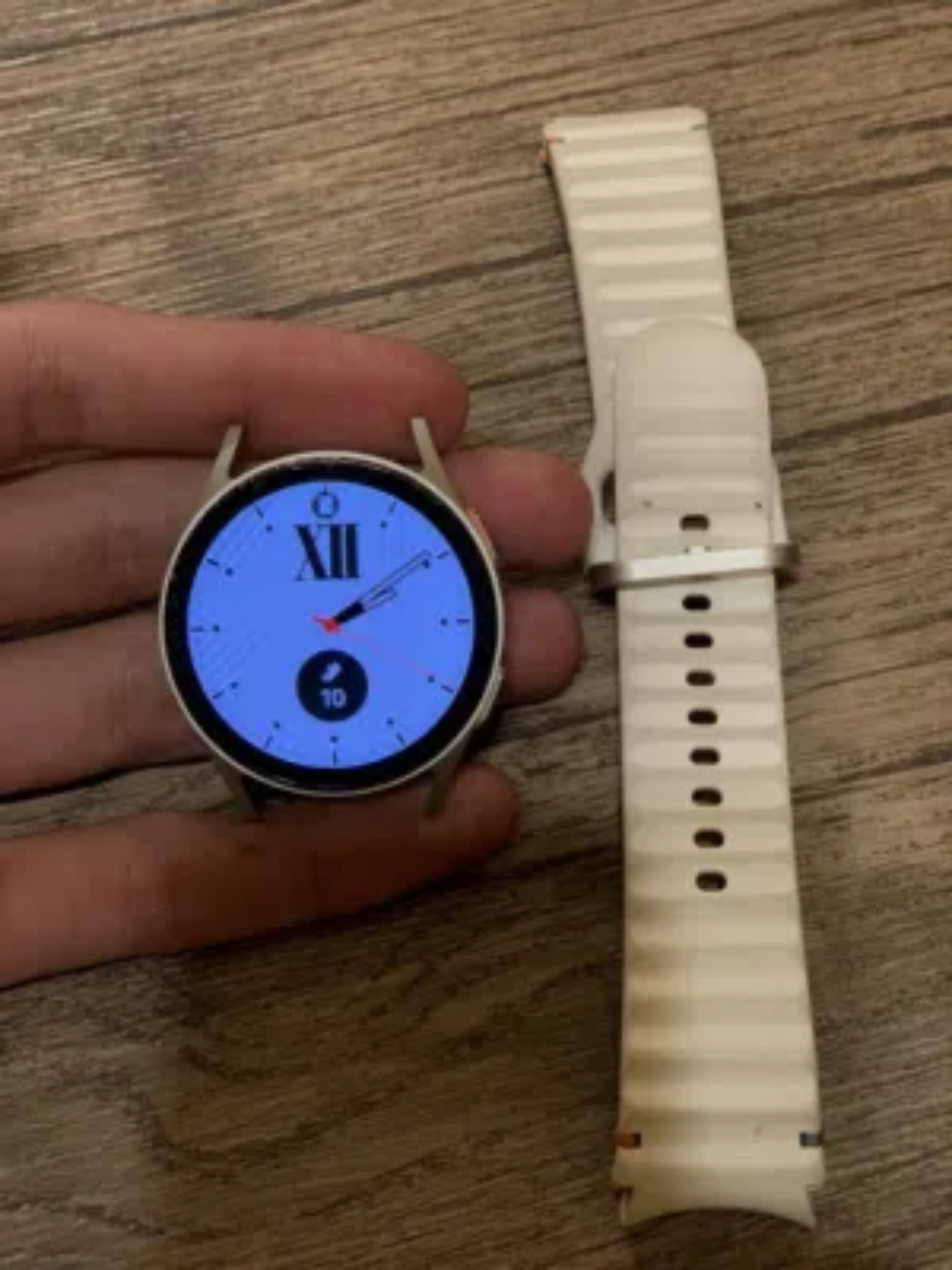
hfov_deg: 28.0
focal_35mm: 52
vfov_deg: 36.8
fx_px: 1907
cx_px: 476
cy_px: 635
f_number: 2.4
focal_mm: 6
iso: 400
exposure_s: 1/60
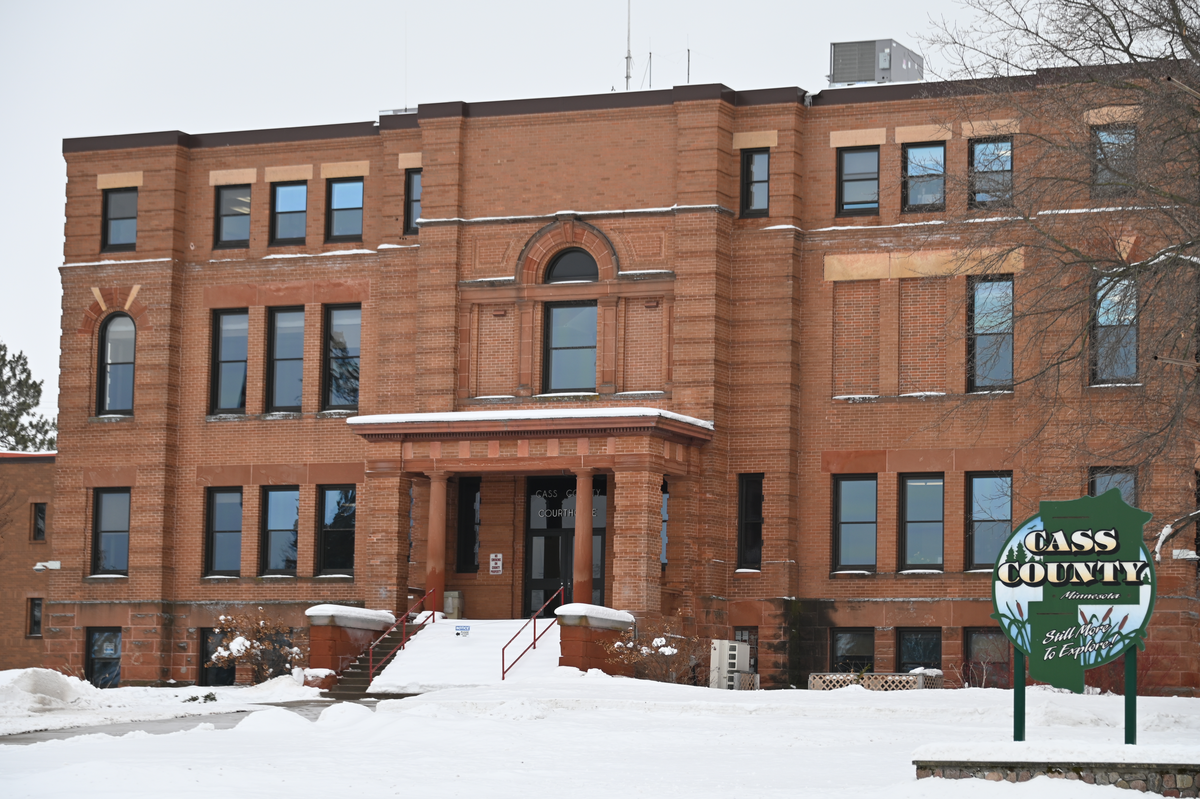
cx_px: 600
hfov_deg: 20.8
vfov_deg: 13.9
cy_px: 400
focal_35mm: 98
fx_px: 3264
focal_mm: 98
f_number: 5.6
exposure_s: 1/250
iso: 200
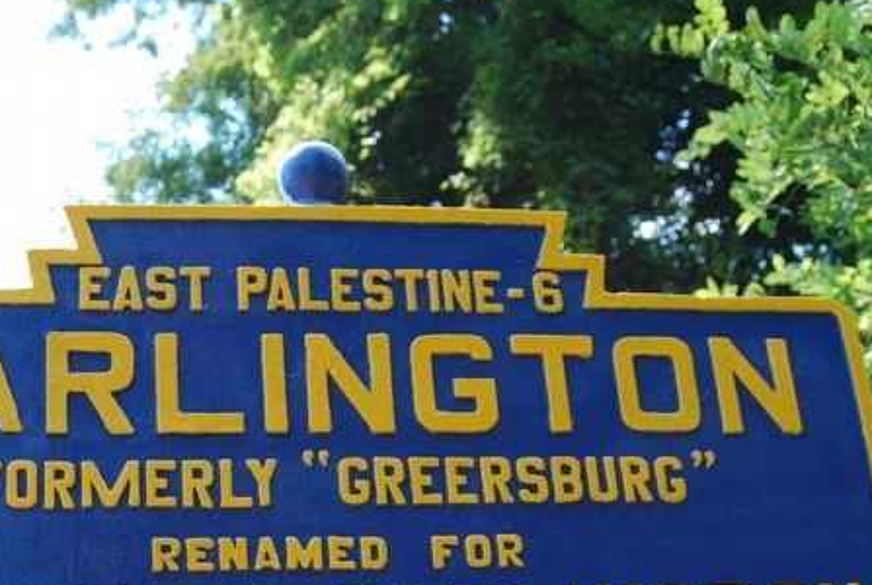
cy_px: 495
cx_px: 283
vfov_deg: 22.7
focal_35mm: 59
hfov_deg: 33.5
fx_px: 1432
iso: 100
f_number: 5.6
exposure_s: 1/125
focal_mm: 22
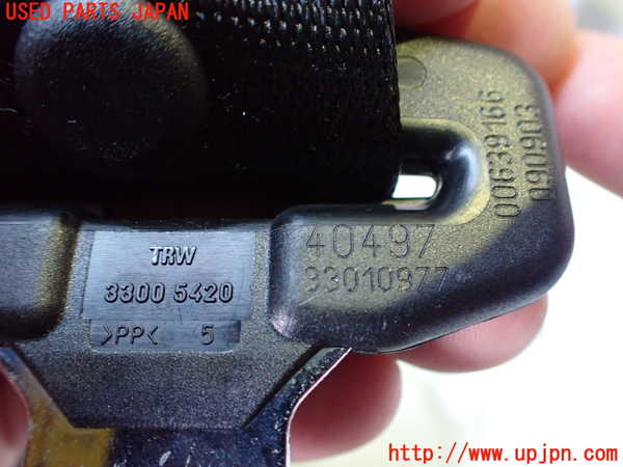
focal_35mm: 30
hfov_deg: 60.0
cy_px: 234
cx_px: 312
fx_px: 540
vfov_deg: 46.8
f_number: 2.3
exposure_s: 1/30
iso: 1000
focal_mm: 5.4
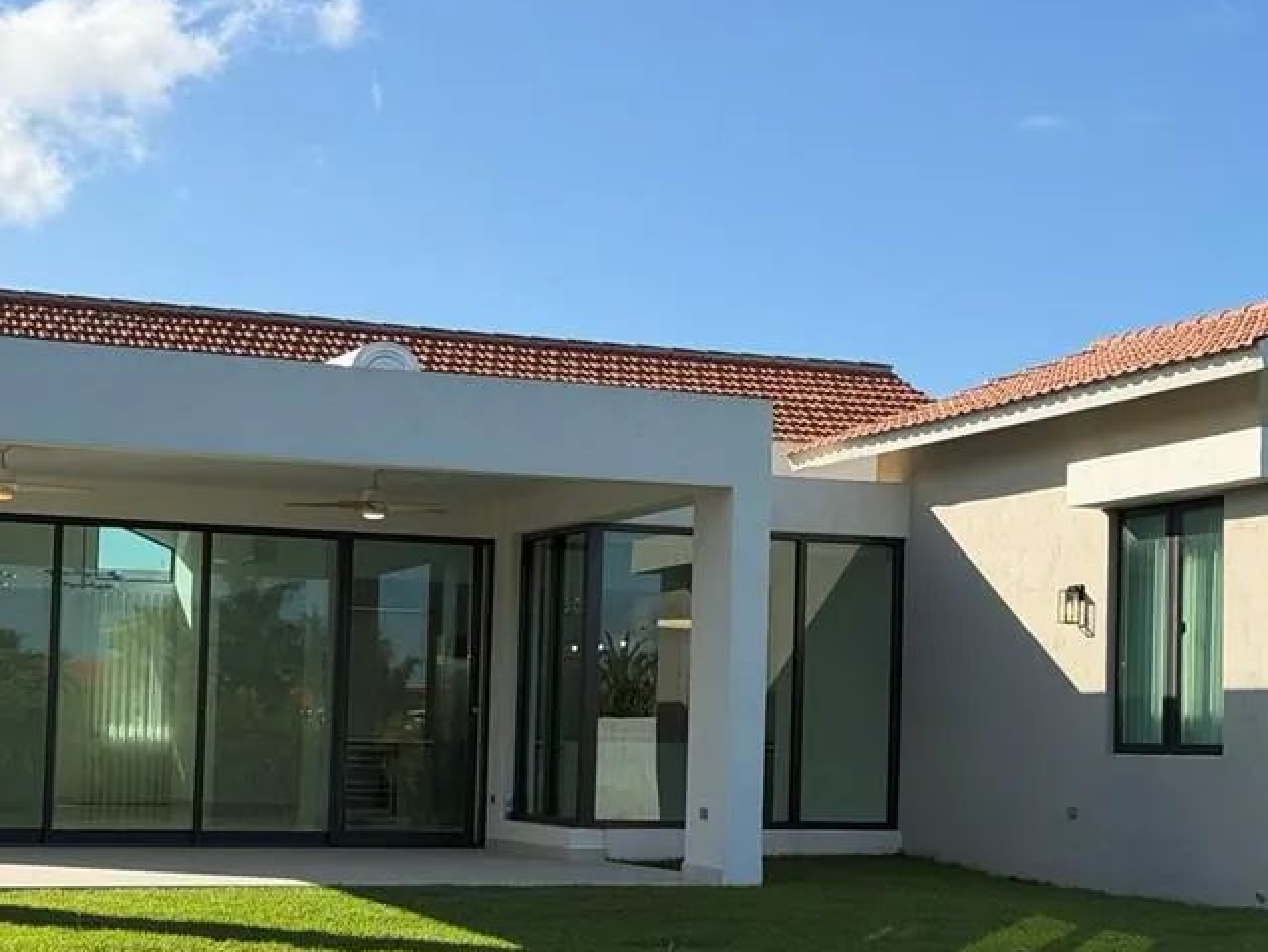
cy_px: 598
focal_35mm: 78
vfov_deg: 18.9
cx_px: 886
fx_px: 2858
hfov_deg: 24.8
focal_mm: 6.76
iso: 64
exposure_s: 1/3891
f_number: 1.78
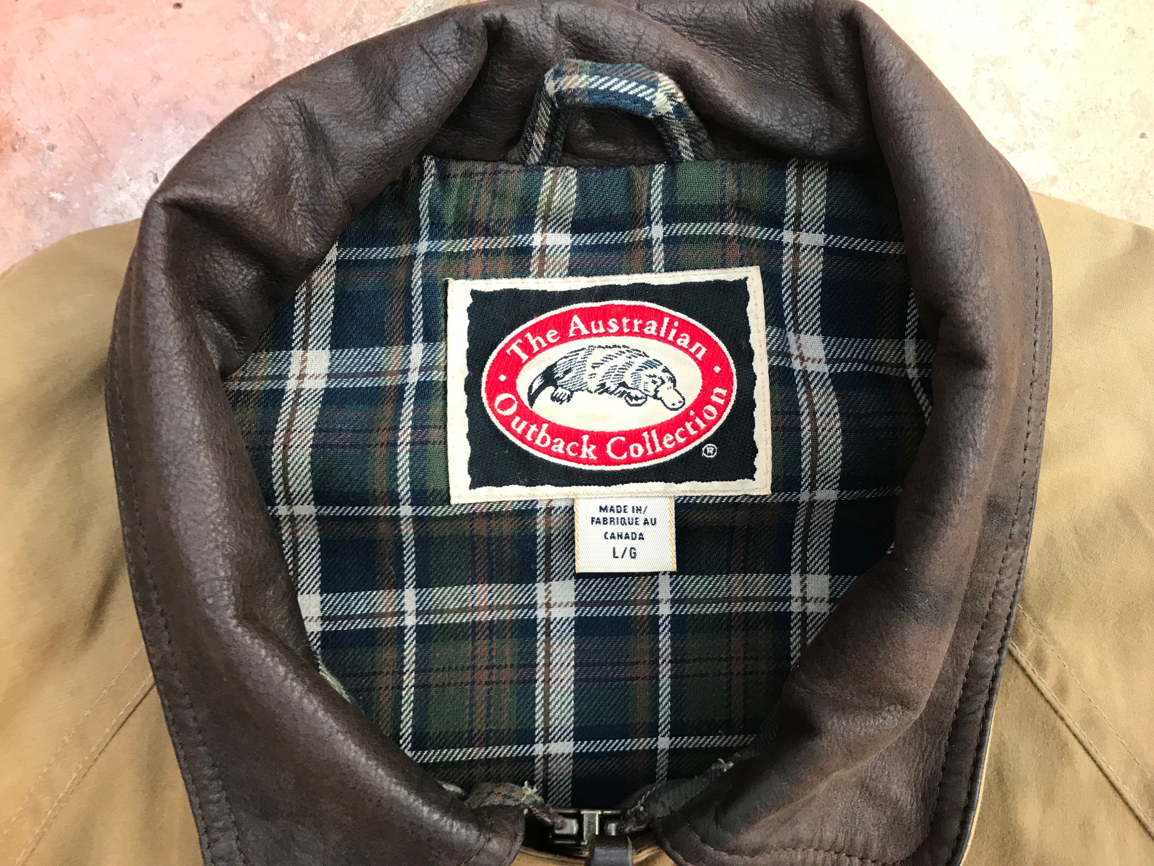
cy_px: 433
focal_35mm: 28
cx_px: 577
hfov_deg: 63.4
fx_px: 933
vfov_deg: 49.7
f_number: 1.8
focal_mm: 3.99
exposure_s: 1/20
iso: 40
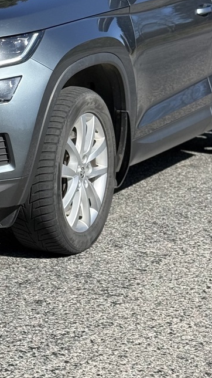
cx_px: -16
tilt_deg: -5.9
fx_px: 1300
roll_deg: -3.4
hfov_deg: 9.2
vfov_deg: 16.4
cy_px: 88
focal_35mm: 130
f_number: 1.78
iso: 64
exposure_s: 1/2762
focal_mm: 6.76
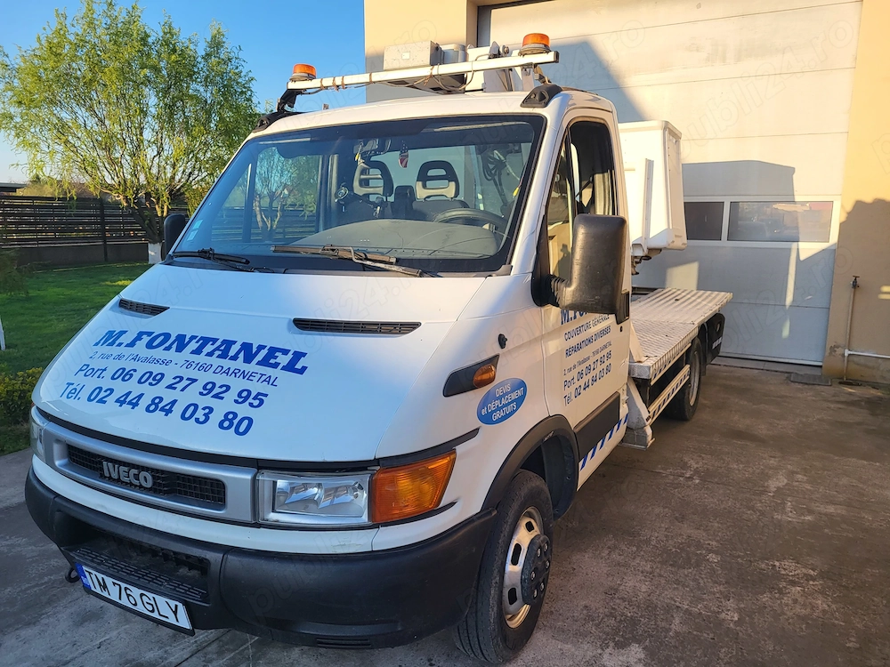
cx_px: 445
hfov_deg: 67.3
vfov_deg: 53.1
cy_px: 334
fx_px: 668
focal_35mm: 26
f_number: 1.8
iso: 40
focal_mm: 5.4
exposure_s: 1/1129
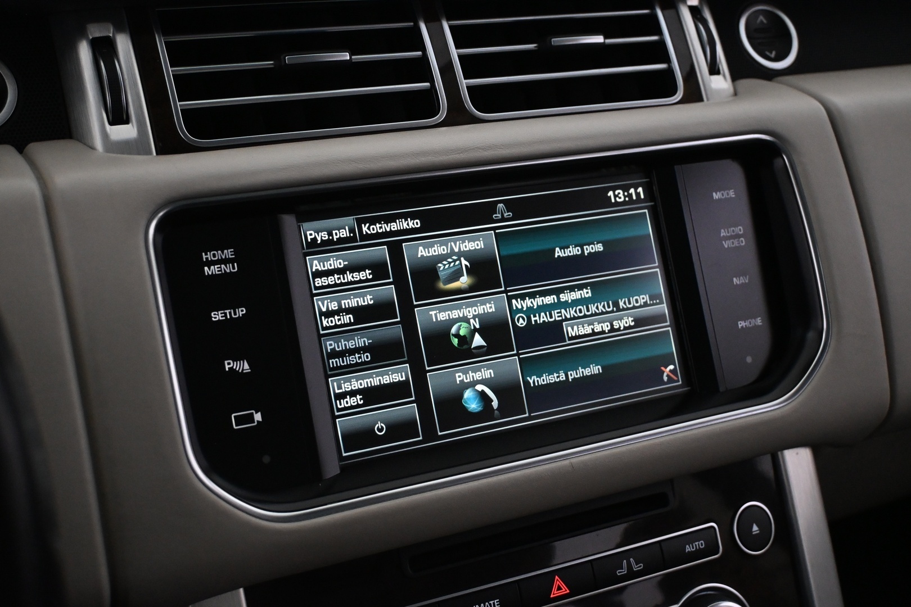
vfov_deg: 27.3
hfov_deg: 40.0
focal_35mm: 50
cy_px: 304
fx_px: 1253
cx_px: 456
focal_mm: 33
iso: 3200
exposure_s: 1/80
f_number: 5
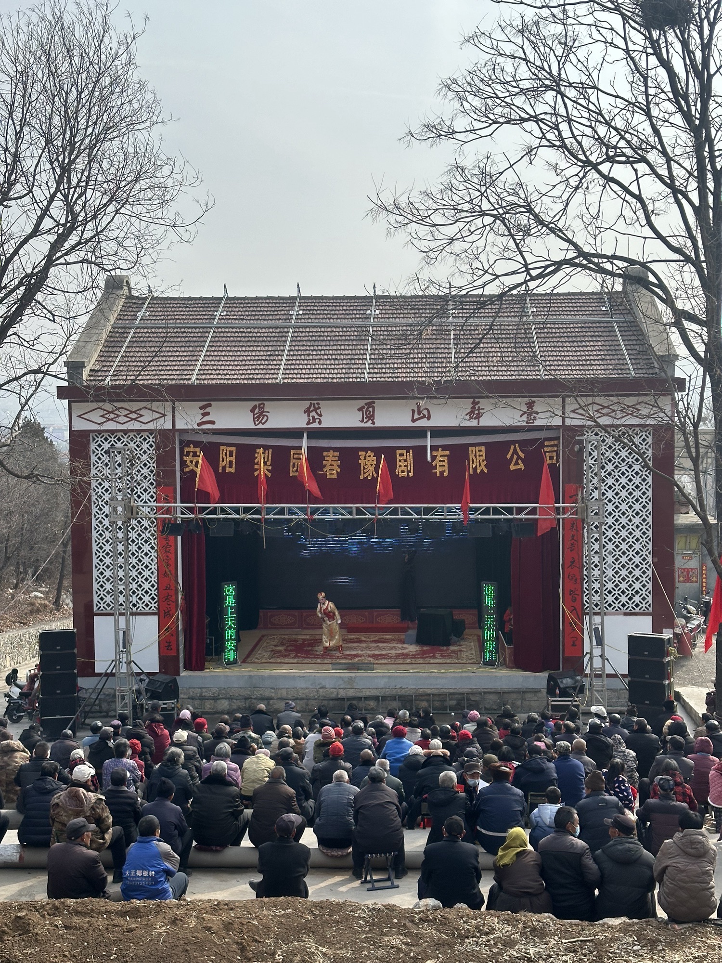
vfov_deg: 39.7
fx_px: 1335
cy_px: 482
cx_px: 361
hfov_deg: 30.3
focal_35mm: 48
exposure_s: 1/3257
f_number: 1.78
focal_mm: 6.86
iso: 64
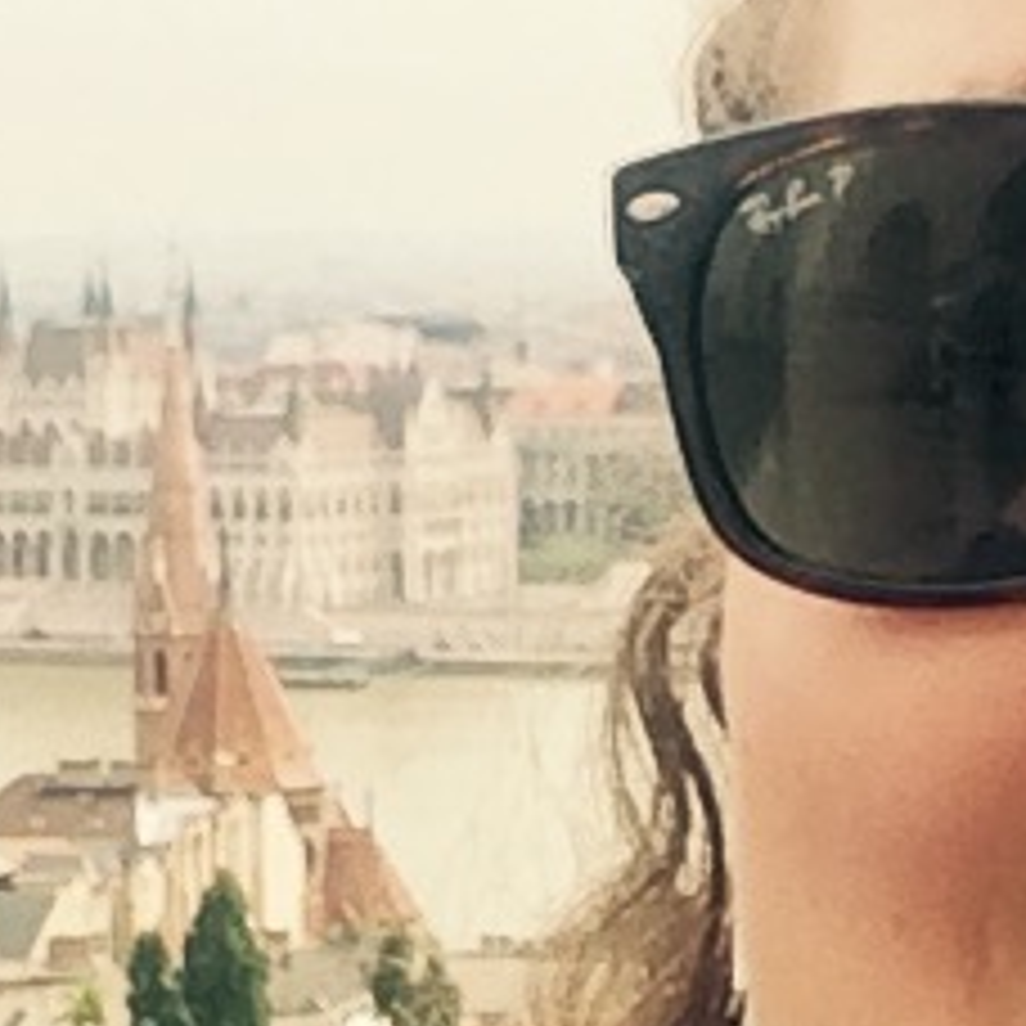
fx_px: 5164
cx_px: 544
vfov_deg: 11.3
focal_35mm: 154
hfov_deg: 11.3
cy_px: 626
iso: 50
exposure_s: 1/822
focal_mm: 2.15
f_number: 2.4
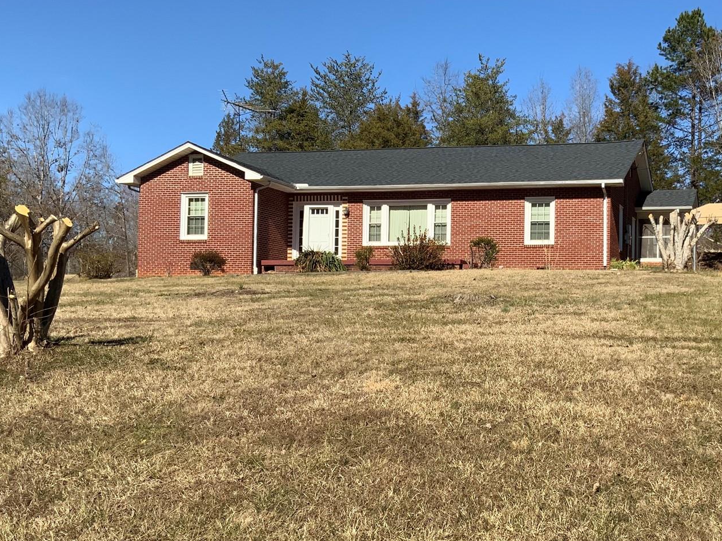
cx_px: 508
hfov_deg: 39.7
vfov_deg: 30.9
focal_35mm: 47
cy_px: 298
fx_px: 980
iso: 16
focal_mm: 3
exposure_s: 1/2141
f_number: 1.8
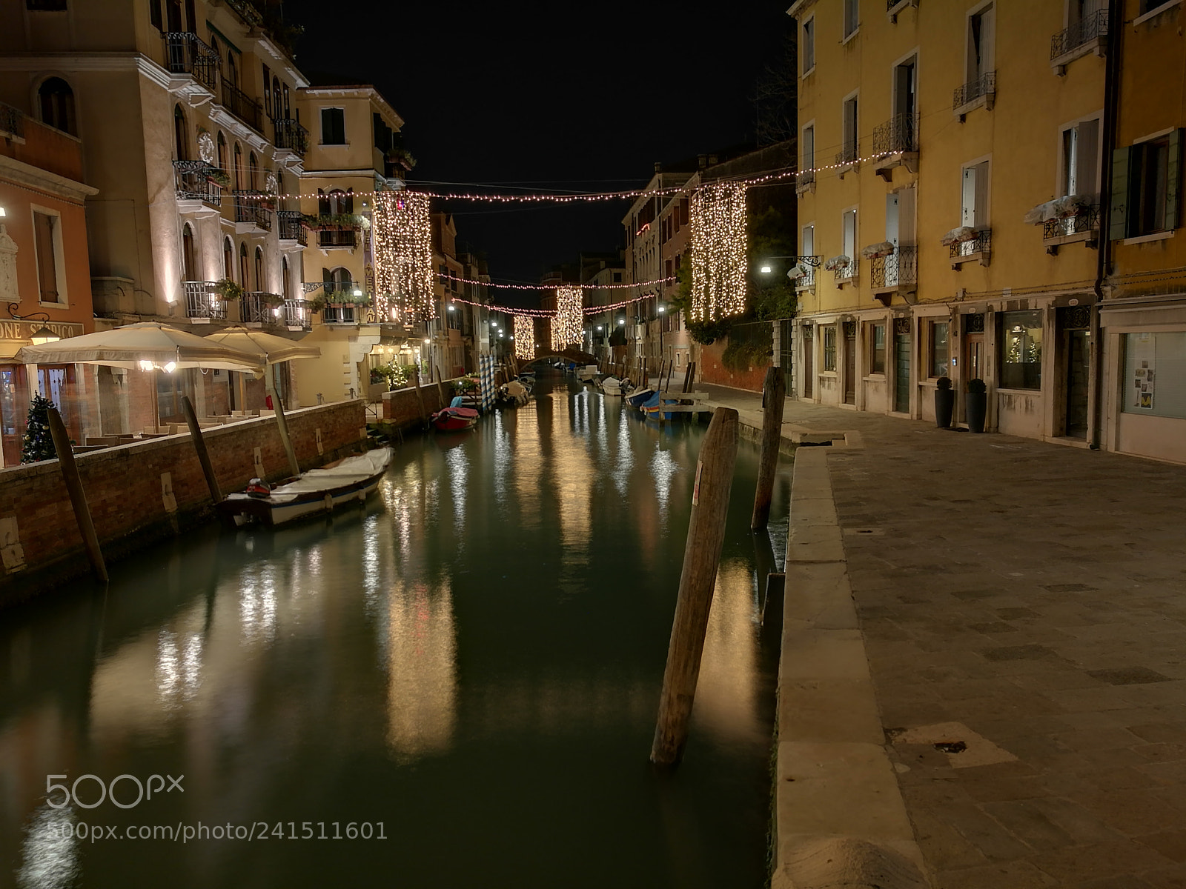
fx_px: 925
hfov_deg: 65.3
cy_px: 444
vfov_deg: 51.4
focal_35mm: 27
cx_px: 593
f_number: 2.2
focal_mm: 4.5
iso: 100
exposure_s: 14.4
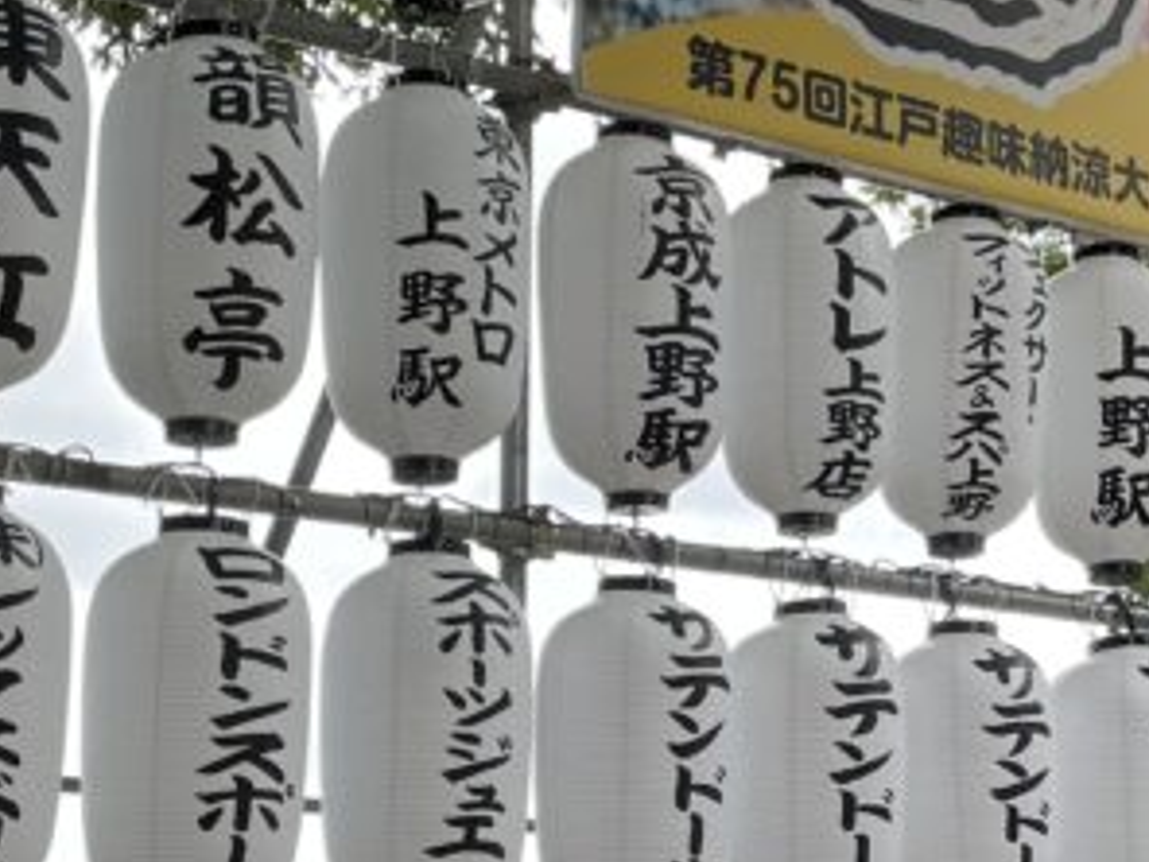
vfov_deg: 16.3
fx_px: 2987
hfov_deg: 21.2
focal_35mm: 90
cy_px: 714
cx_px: 1095
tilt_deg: +8.0
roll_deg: +1.0
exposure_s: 1/452
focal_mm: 4.2
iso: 32
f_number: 1.6
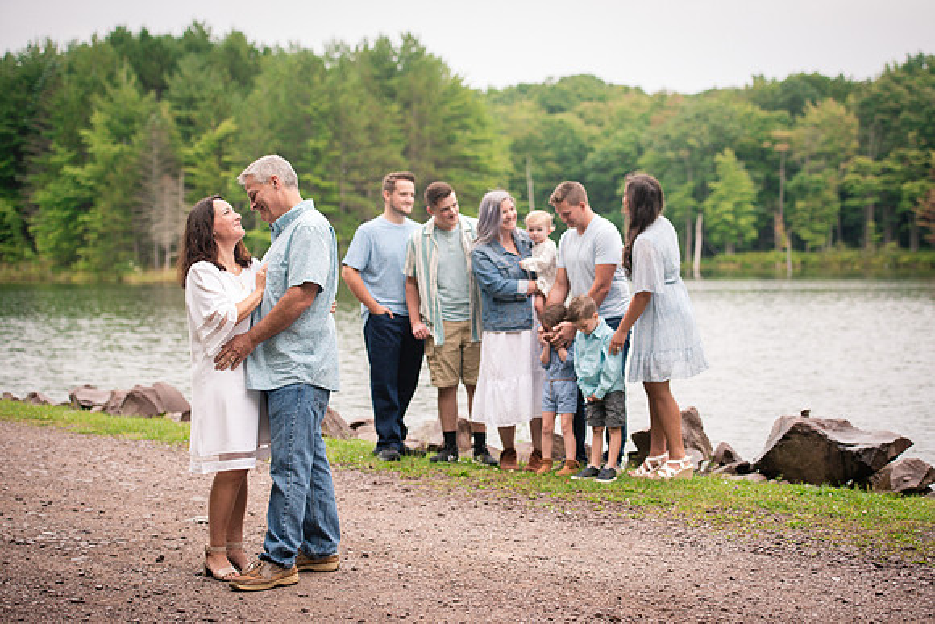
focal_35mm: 72
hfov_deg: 28.0
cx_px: 480
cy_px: 319
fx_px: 1872
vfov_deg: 18.9
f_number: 3.2
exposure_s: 1/1000
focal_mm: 70
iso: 800
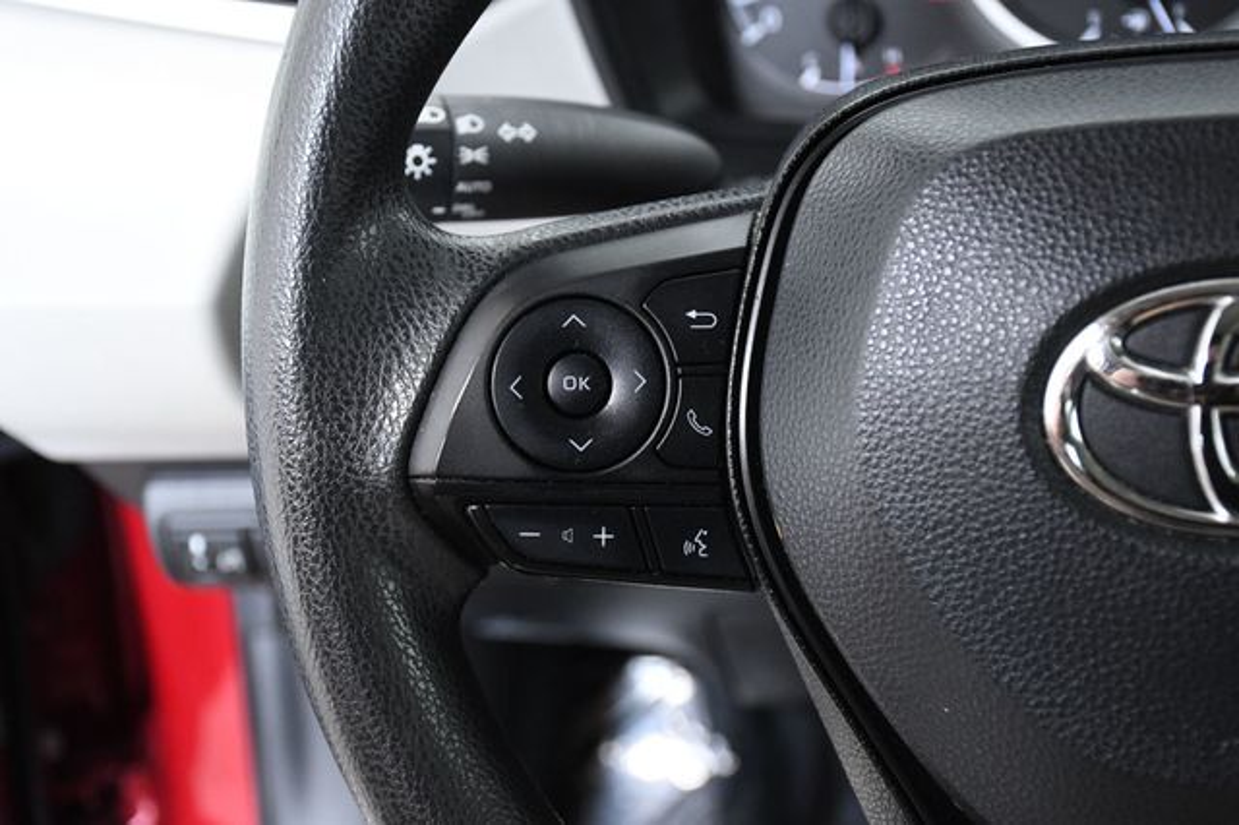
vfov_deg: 21.5
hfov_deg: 31.9
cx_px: 620
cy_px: 412
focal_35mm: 63
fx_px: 2167
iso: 2500
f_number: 5
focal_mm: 42
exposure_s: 1/125
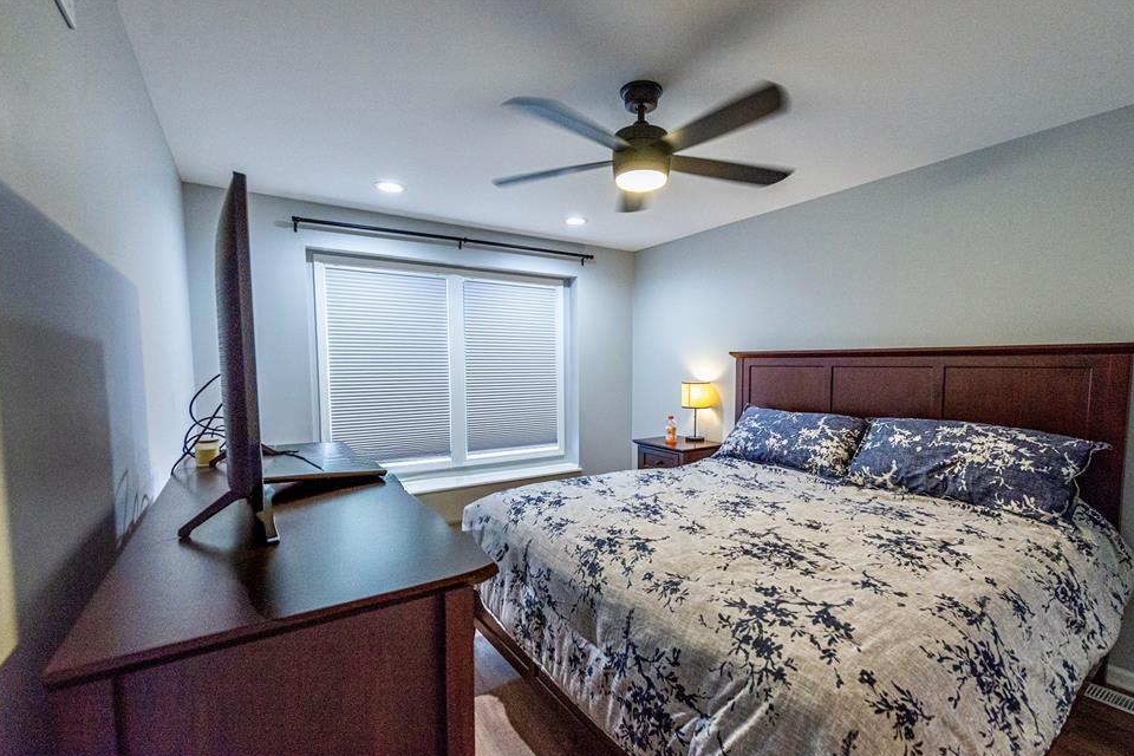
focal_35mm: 16
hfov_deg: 96.7
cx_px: 597
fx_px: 504
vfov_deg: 73.7
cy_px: 399
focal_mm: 15
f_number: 5.6
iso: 2000
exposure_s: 1/125
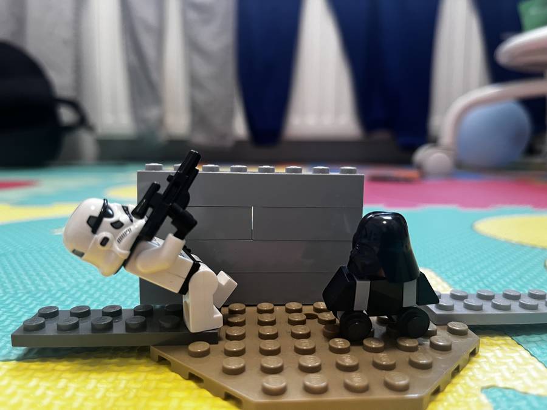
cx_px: 274
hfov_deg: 67.3
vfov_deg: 53.1
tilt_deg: -7.5
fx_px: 411
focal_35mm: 26
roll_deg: -0.1
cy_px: 205
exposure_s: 1/50
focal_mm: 5.1
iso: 125
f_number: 1.6
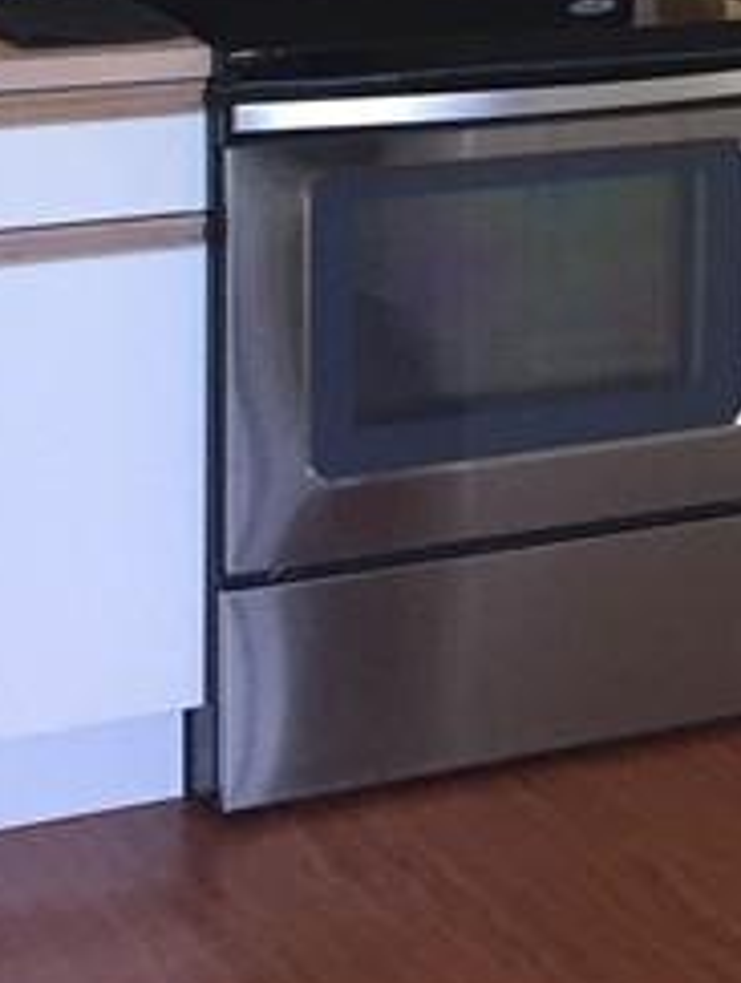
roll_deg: -1.6
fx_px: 3473
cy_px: -125
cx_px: 1203
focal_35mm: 122
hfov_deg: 11.5
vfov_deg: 15.6
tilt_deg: -4.8
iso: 50
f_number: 2.2
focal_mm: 4.15
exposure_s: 1/30
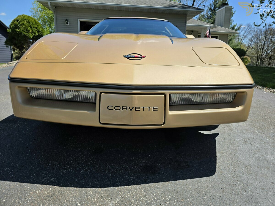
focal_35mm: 23
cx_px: 138
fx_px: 183
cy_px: 103
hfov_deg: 73.9
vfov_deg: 58.9
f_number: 1.7
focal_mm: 6.3
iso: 80
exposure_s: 1/6574
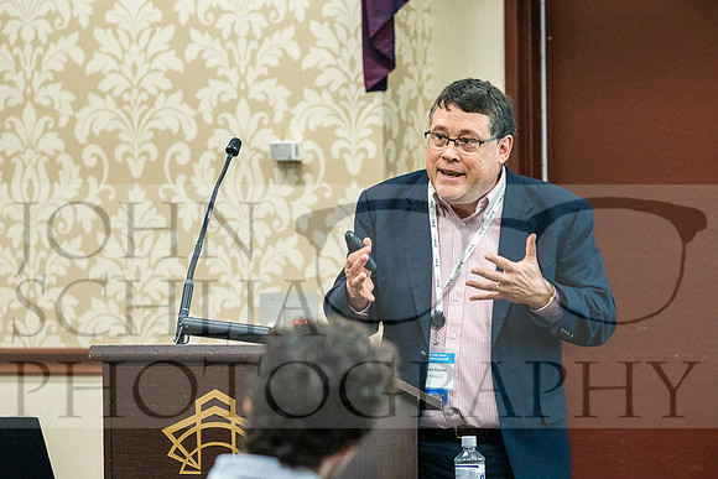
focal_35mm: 214
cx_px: 359
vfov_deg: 6.4
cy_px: 240
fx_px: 4269
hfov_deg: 9.6
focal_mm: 143
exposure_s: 1/160
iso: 3200
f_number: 3.5
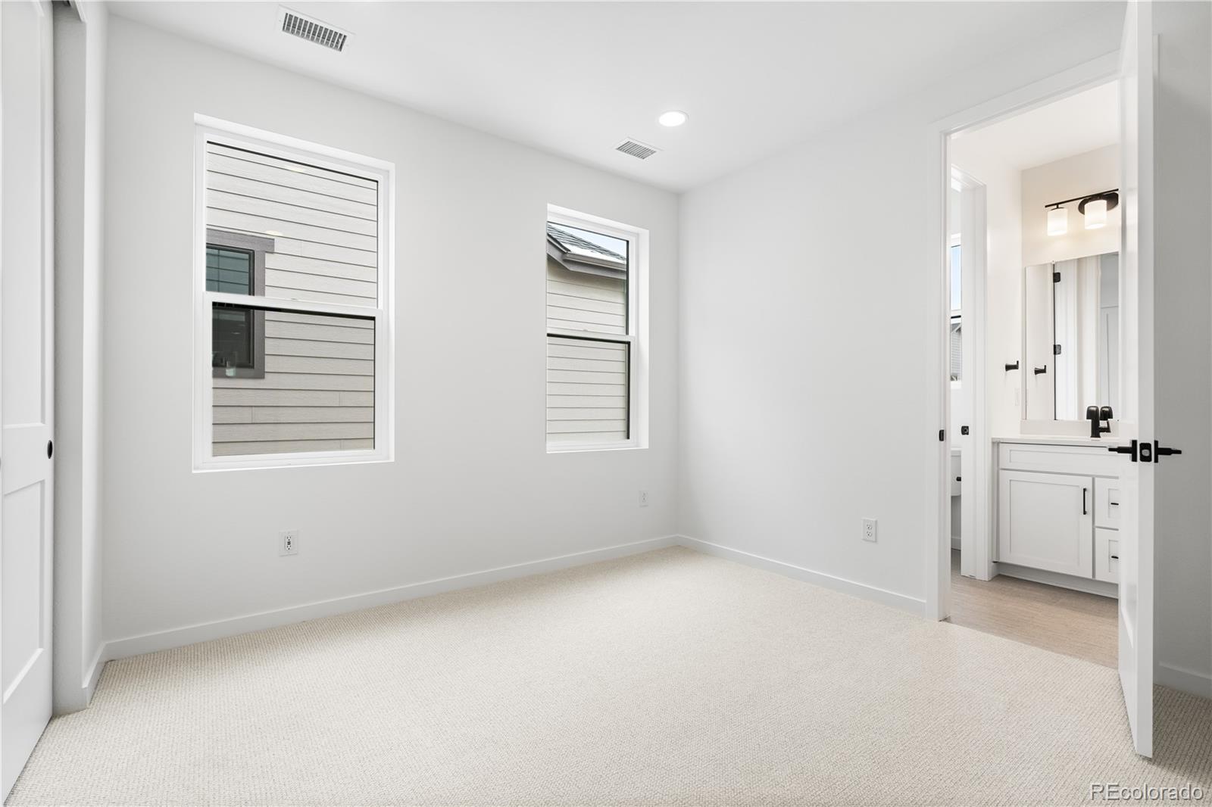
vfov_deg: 73.7
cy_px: 404
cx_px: 606
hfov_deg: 96.7
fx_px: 539
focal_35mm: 16
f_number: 4
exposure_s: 1/60
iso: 125
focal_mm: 16
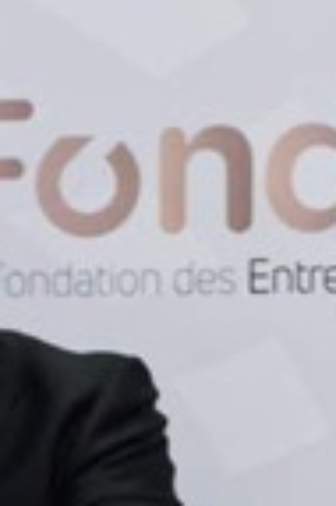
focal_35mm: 589
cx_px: -722
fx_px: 8265
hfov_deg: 2.3
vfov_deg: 3.5
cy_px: 1035
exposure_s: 1/80
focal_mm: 70
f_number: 3.5
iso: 800
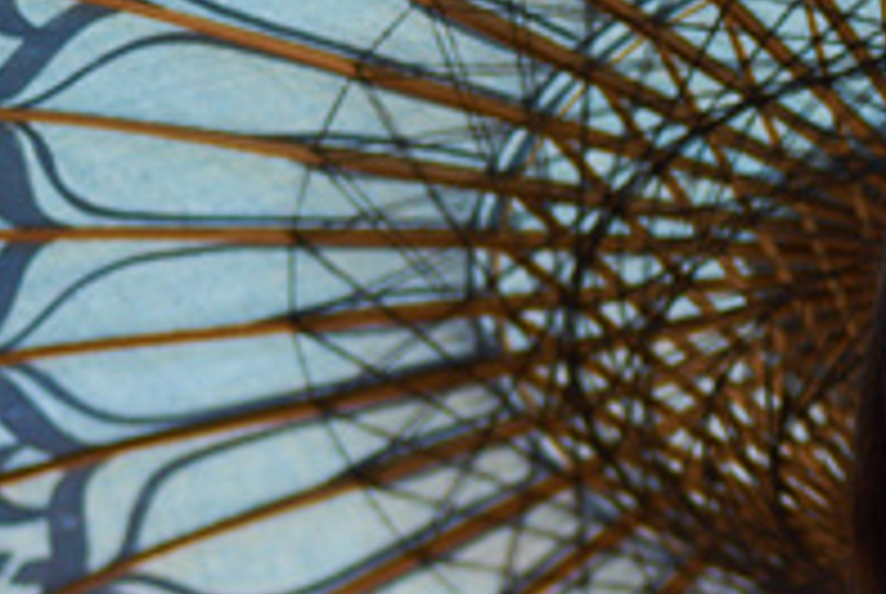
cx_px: 1061
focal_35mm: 355
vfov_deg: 3.9
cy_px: 385
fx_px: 8750
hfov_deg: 5.8
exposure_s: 1/200
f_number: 2.8
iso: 200
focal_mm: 100
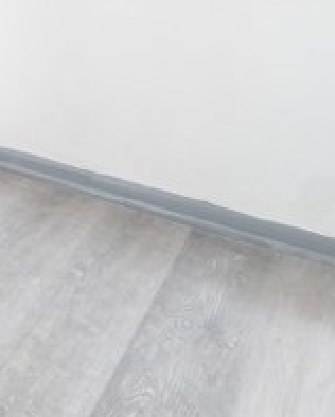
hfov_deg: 14.6
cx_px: -443
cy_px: -271
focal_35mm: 73
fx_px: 903
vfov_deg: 20.6
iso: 320
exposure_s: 1/6
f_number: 6.3
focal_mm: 10
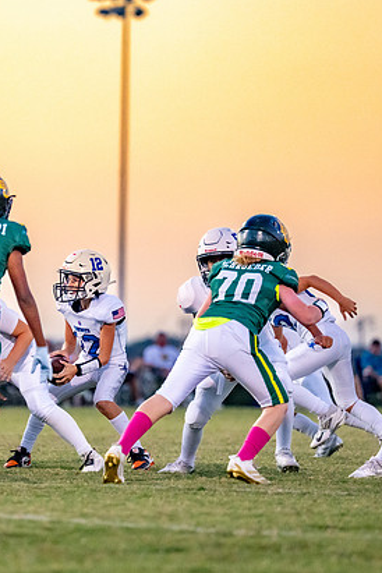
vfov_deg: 5.9
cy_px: 318
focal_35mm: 352
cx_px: 91
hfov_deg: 3.9
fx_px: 5602
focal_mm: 200
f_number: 2.8
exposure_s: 1/1250
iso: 4000
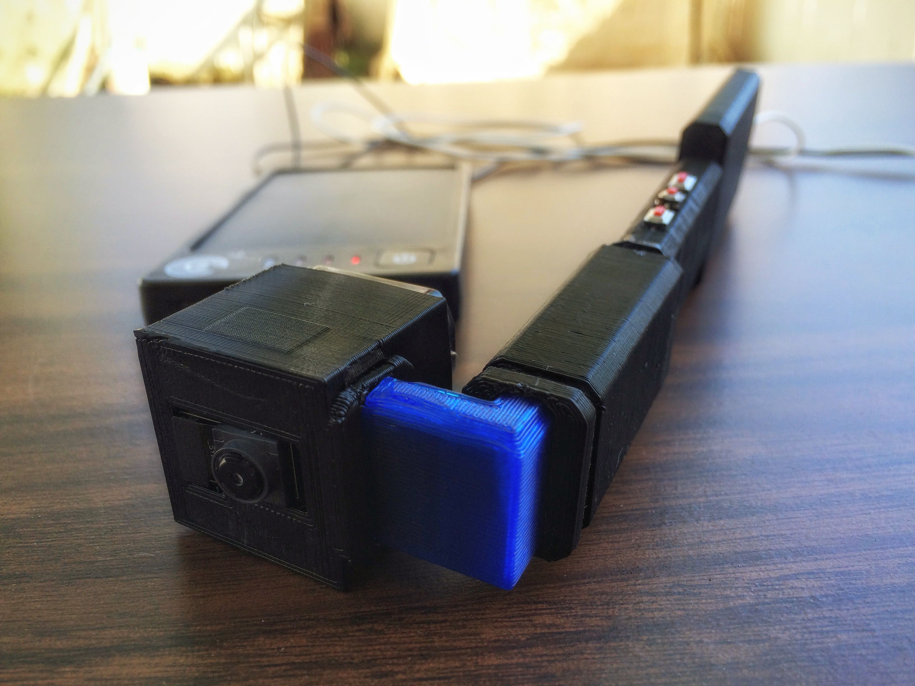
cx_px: 458
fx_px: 767
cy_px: 343
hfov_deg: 61.7
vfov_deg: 48.2
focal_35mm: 29
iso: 32
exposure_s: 1/236
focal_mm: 4.15
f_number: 2.2
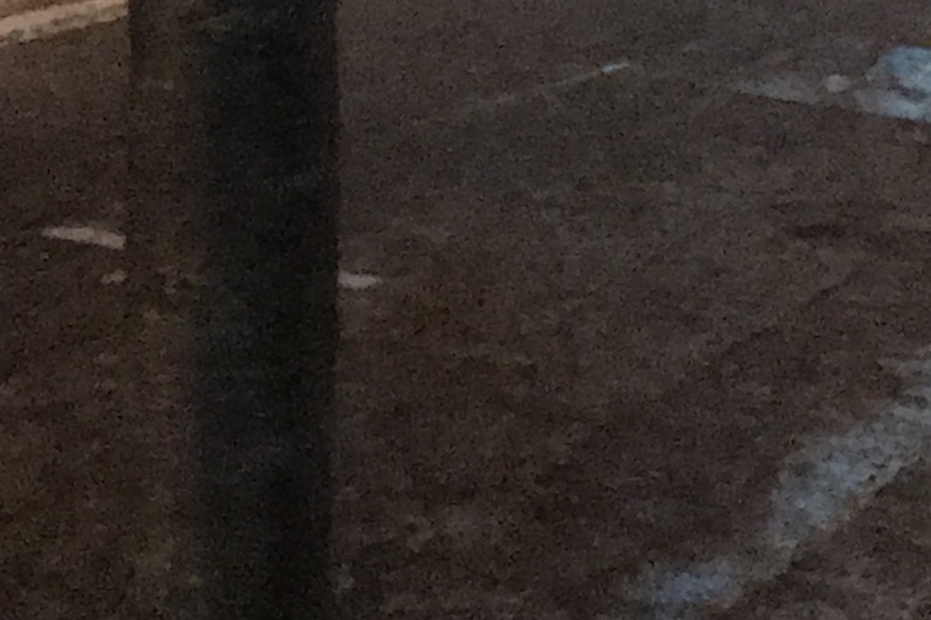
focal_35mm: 155
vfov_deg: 8.4
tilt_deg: +2.6
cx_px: 1306
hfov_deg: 12.7
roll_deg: -2.2
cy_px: -620
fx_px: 4007
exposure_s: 1/15
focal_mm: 3.99
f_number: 1.8
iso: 500
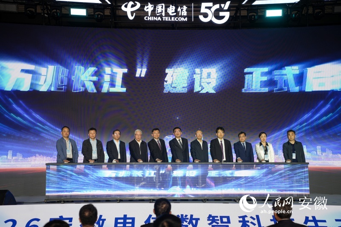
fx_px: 473
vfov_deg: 27.0
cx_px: 170
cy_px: 114
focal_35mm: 50
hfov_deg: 39.6
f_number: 3.2
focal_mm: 50
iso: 100
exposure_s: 1/60
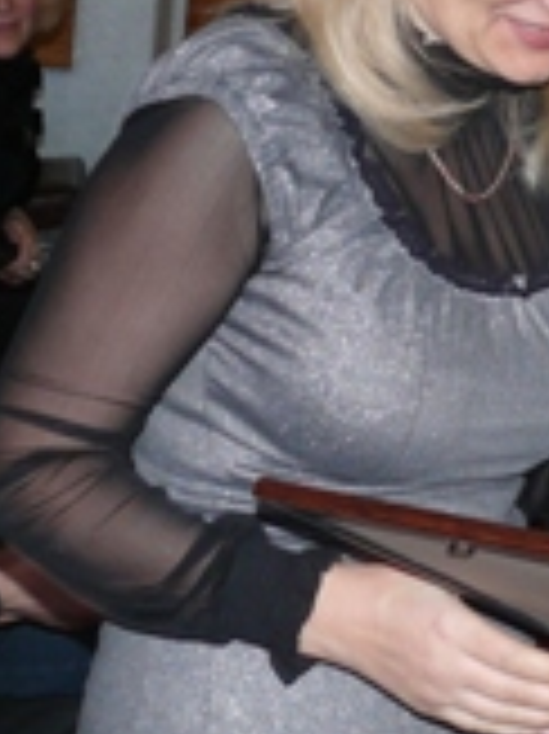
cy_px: 234
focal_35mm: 129
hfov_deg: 11.4
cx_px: 531
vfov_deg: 15.3
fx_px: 2731
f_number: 2.8
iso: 100
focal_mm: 7.5
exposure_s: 1/30
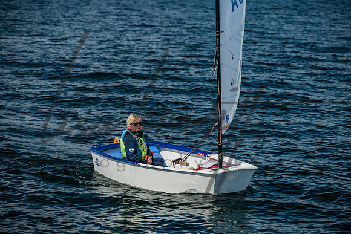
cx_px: 176
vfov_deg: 9.2
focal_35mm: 150
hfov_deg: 13.7
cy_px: 117
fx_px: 1463
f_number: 6.3
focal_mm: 150
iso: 100
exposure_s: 1/250
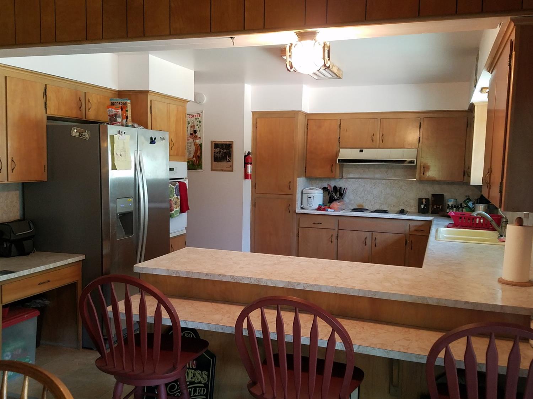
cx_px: 266
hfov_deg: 67.3
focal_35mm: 26
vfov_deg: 53.0
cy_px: 200
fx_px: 400
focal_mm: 4.2
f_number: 1.7
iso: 160
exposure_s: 1/24
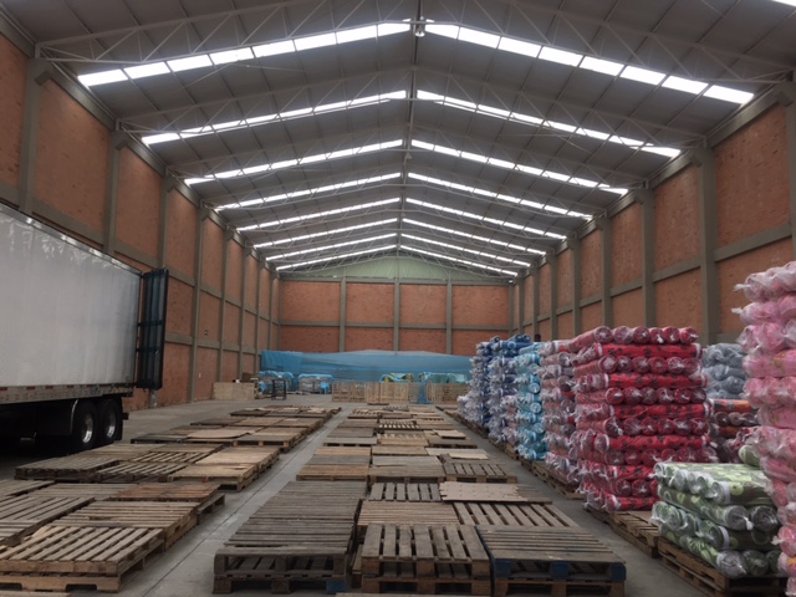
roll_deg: -0.4
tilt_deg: +8.4
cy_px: 298
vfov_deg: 48.2
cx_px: 398
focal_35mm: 29
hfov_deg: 61.7
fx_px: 667
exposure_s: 1/60
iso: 32
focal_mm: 4.15
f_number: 2.2
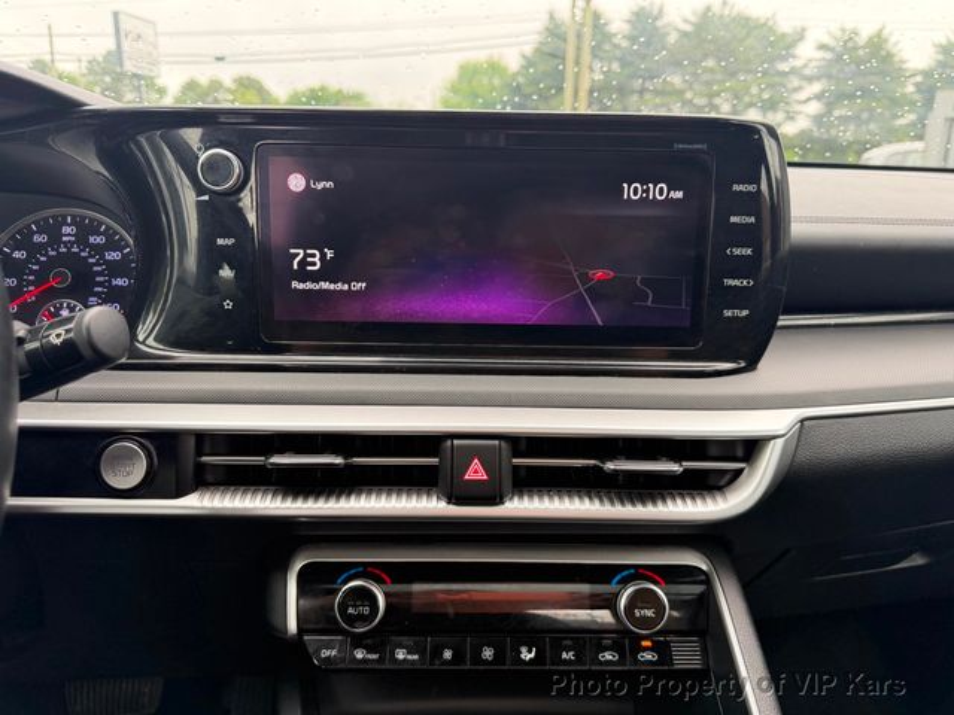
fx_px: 661
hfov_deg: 71.6
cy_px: 358
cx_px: 477
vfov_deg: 56.8
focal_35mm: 24
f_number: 1.78
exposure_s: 1/130
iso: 160
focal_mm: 6.76
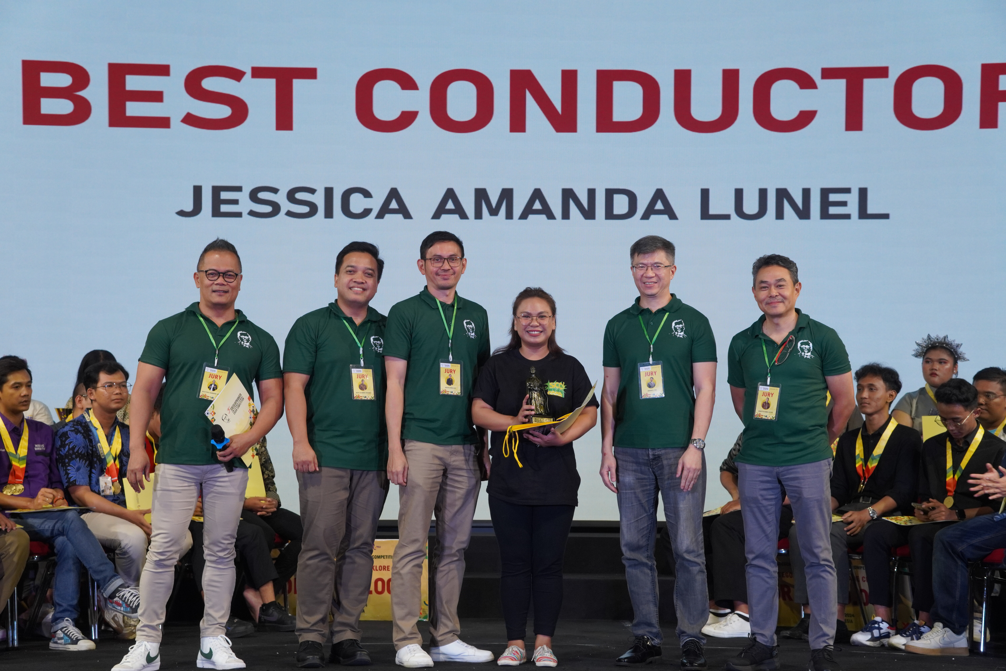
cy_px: 336
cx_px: 503
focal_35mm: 84
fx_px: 2347
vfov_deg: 16.3
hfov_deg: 24.2
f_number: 4.5
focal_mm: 56
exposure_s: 1/160
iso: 800
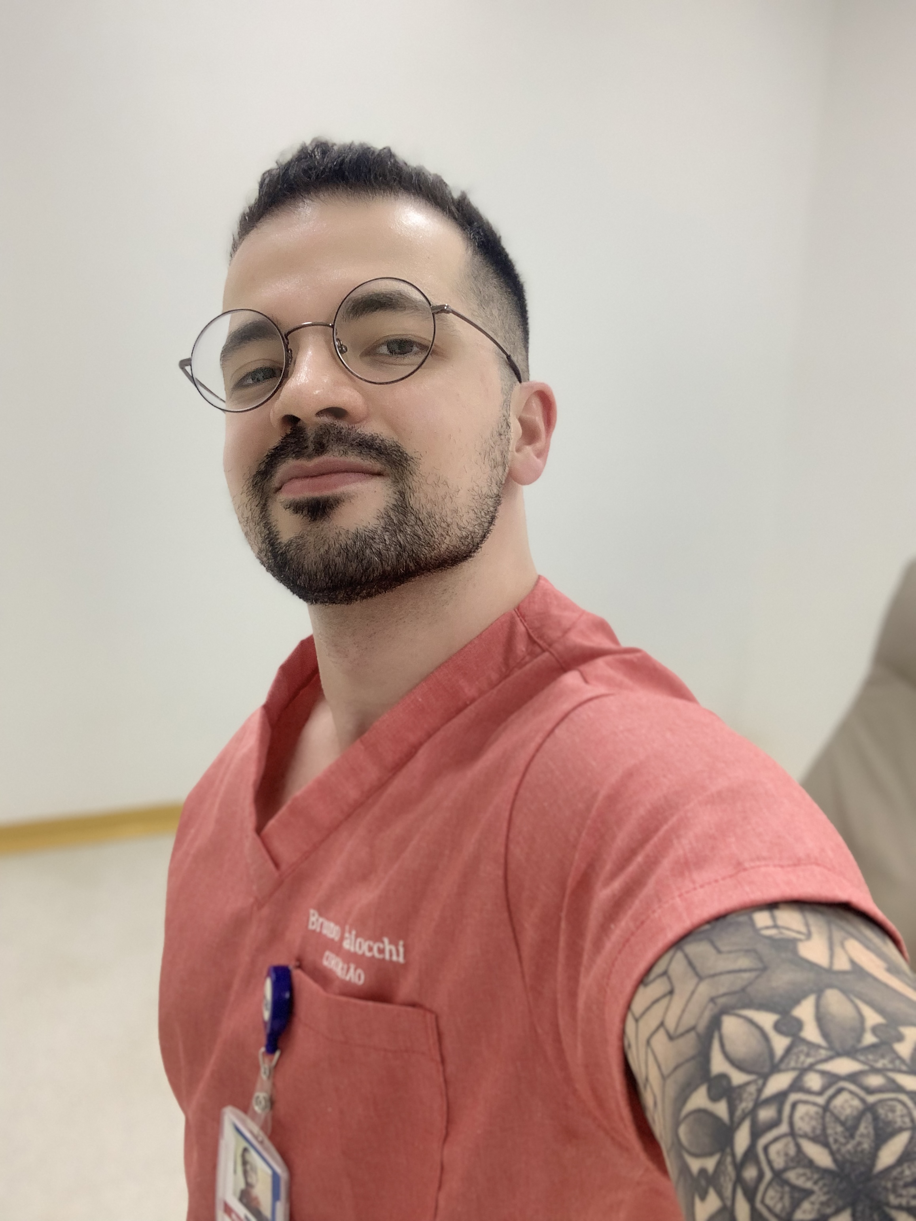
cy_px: 610
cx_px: 458
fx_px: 1129
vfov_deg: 56.8
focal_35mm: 32
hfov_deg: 44.2
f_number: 2.2
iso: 80
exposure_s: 1/60
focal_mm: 2.87
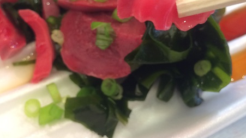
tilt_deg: -51.9
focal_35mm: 49
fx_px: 320
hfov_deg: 41.9
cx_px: 98
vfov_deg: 24.2
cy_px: 36
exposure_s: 1/30
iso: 80
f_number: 2.2
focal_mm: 4.15
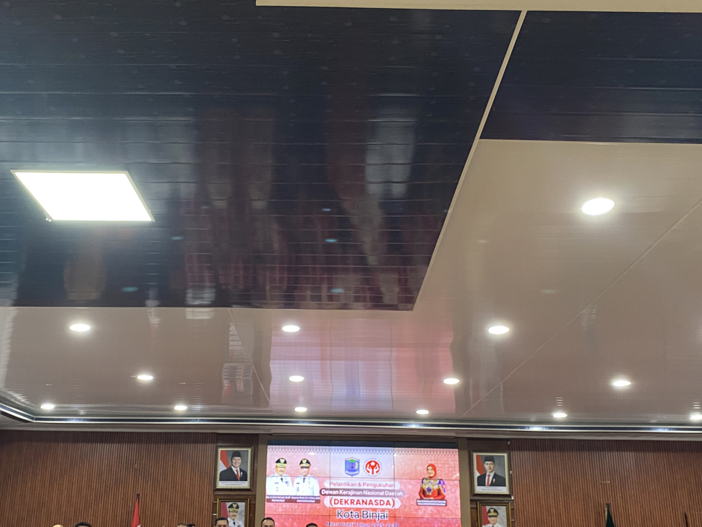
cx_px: 323
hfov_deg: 51.3
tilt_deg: +19.6
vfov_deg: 39.5
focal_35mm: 36
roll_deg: -1.3
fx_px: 730
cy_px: 318
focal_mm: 4.25
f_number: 1.8
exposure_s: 1/50
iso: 200
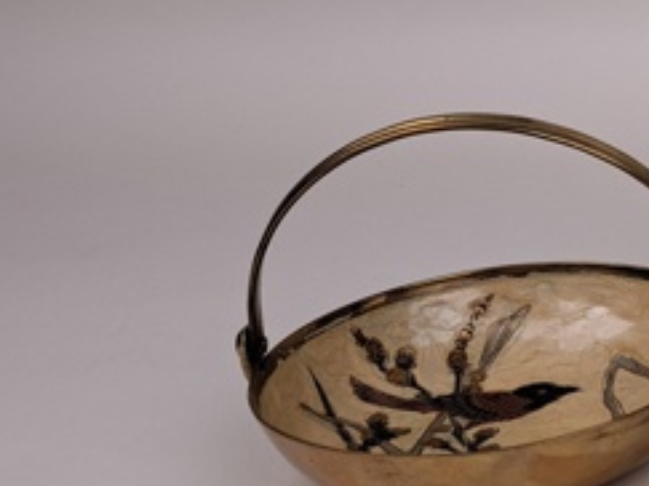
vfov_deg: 18.5
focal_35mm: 79
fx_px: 1480
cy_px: 115
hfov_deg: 20.5
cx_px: 1015
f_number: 1.8
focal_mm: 5.23
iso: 50
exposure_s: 1/154
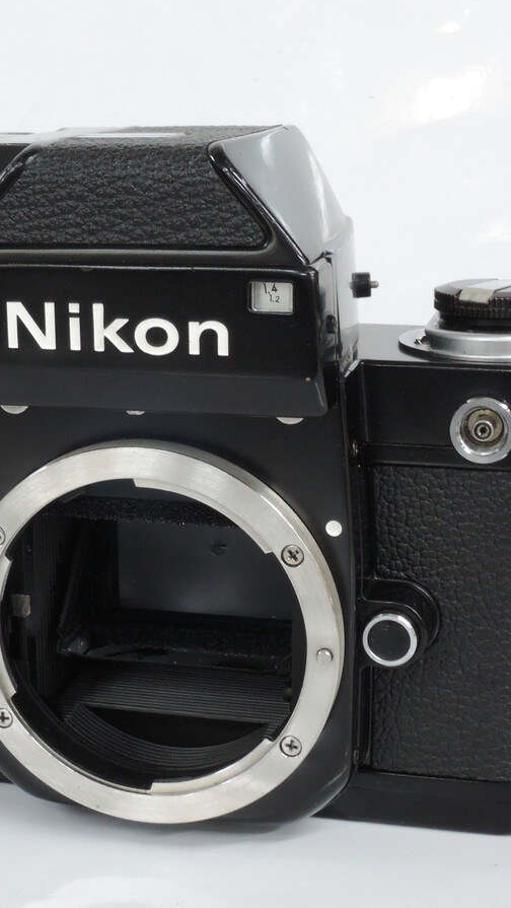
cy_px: 452
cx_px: 162
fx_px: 1757
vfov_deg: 29.0
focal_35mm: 73
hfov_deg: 16.5
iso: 800
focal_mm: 10.7
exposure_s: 1/15
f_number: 8
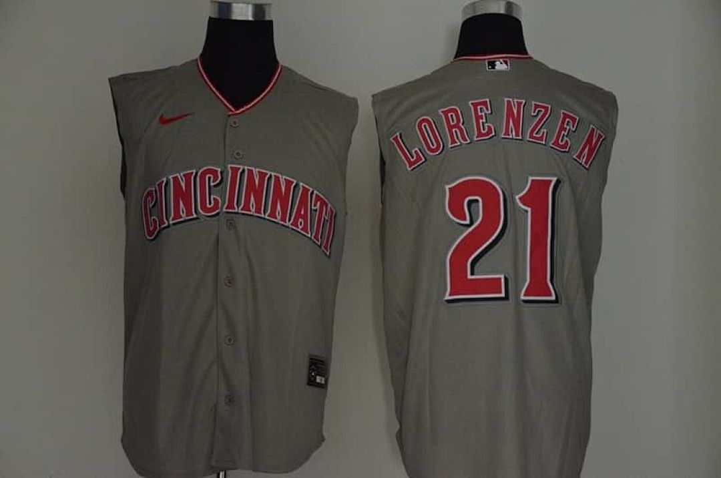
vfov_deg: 18.1
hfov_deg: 27.0
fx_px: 1499
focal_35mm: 75
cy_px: 239
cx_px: 360
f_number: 4.8
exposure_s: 1/60
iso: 4000
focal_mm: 50
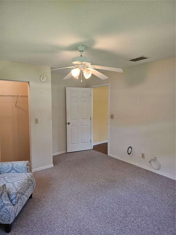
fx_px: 156
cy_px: 118
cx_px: 88
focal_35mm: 23
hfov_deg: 58.9
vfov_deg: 73.9
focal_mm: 6.3
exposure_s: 1/120
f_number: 1.7
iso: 250
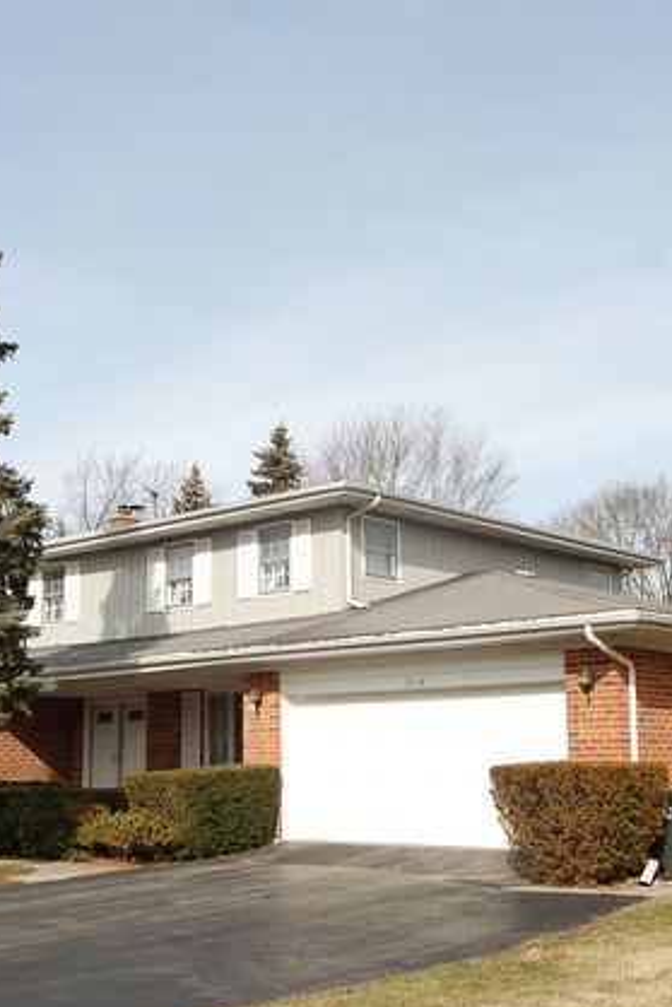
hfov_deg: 29.3
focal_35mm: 46
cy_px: 513
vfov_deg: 42.7
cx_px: 328
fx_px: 1287
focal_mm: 20
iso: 100
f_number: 8
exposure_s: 1/250
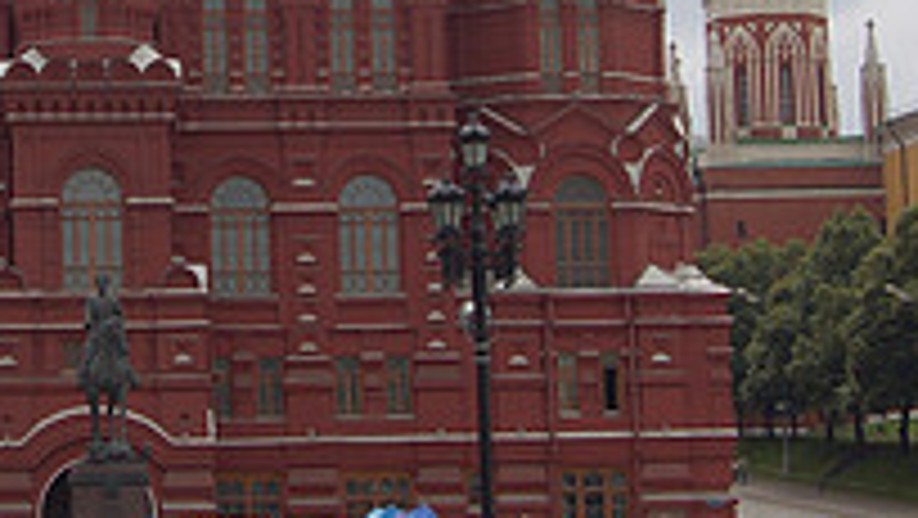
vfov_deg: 9.0
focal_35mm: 134
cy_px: -63
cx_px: 32
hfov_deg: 15.8
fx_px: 3263
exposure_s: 1/500
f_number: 8
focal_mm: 30
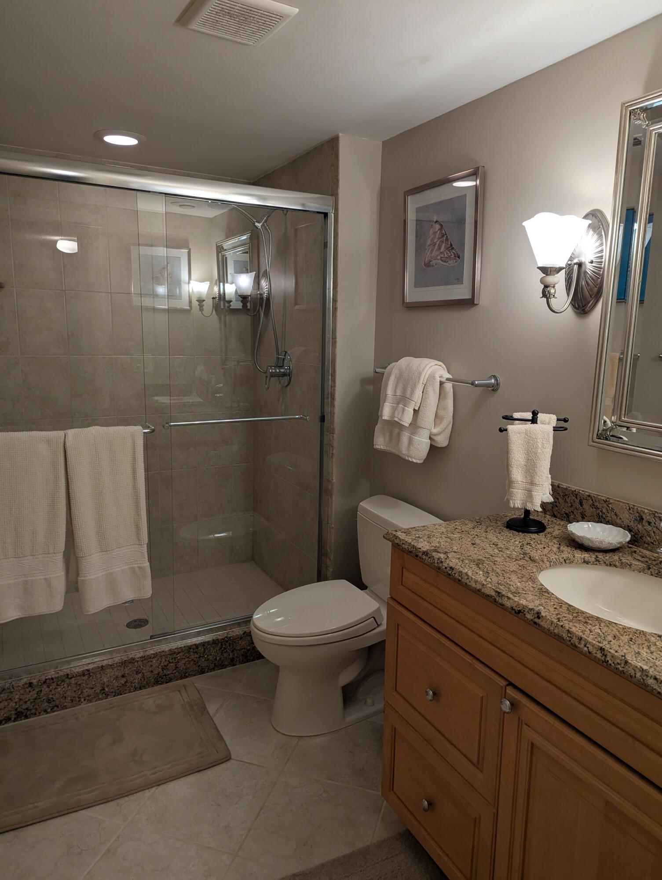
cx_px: 331
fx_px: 611
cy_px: 440
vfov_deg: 71.5
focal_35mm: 24
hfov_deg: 56.9
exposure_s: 1/76.1
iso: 171
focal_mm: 6.81
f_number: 1.85
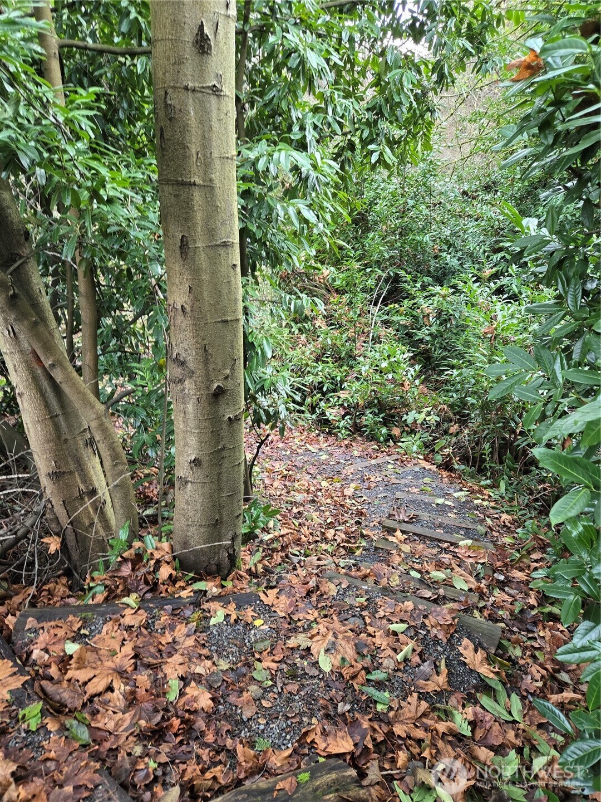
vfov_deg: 73.9
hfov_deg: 58.9
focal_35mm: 23
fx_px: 532
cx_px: 300
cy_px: 401
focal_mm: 5.4
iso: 250
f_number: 1.8
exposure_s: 1/120
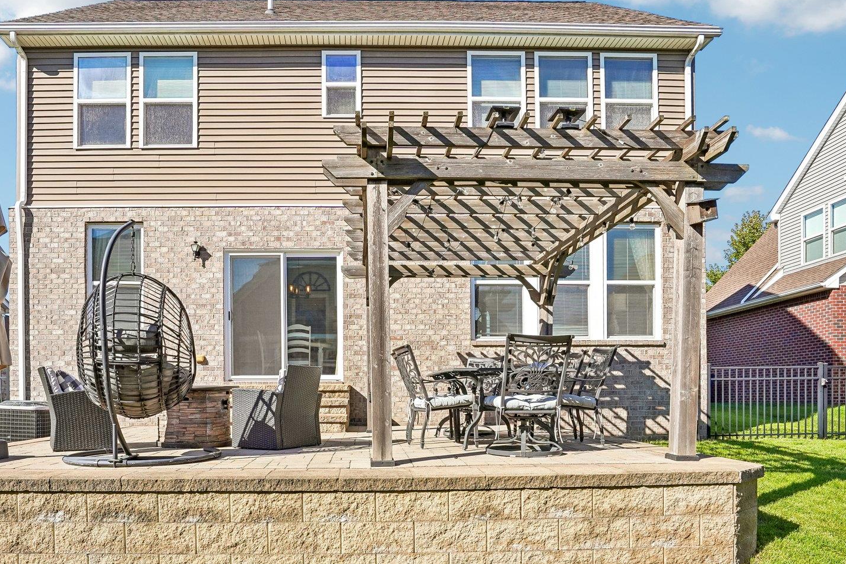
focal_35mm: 23
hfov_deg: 75.6
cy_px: 336
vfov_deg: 54.7
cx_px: 360
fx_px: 540
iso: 250
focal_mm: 16
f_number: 8
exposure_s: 1/500
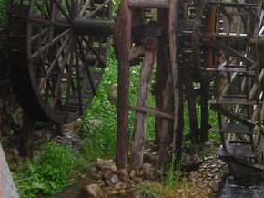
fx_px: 800
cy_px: 0
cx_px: 296
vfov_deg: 13.9
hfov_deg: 18.0
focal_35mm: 105
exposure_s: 1/30
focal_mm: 6.3
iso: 63
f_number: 3.2
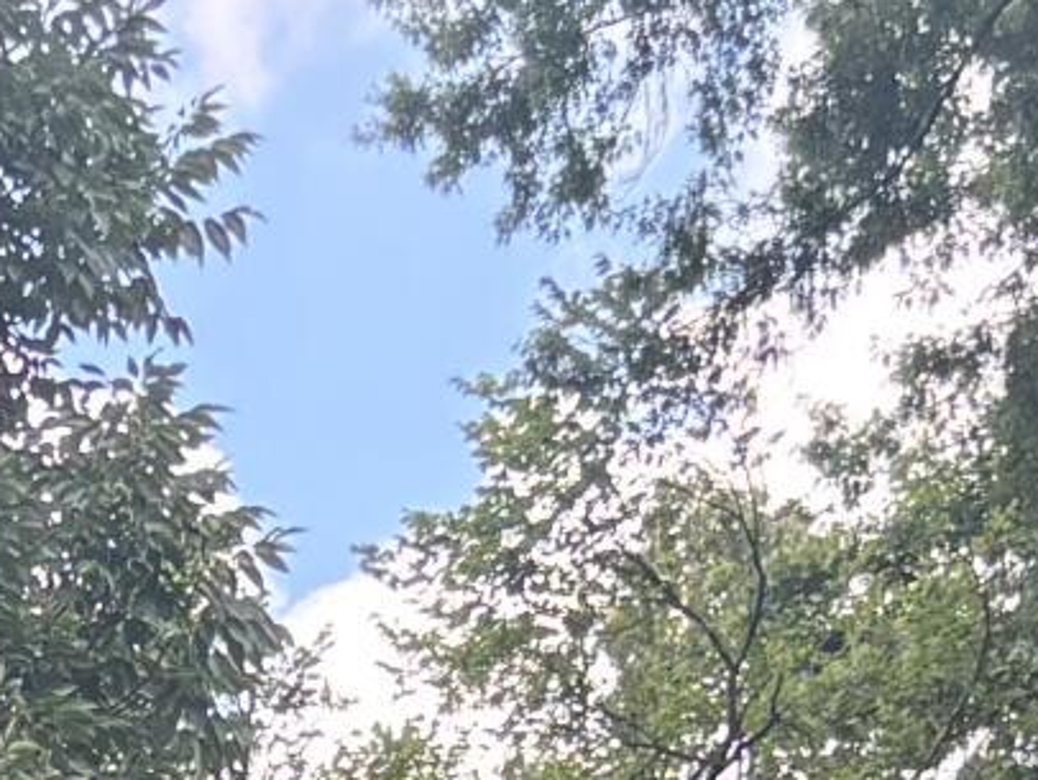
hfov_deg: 10.0
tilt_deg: -0.3
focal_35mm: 192
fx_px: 5761
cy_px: 2744
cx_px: -532
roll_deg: -0.5
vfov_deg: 6.6
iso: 50
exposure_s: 1/377
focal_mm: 5.96
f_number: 1.6
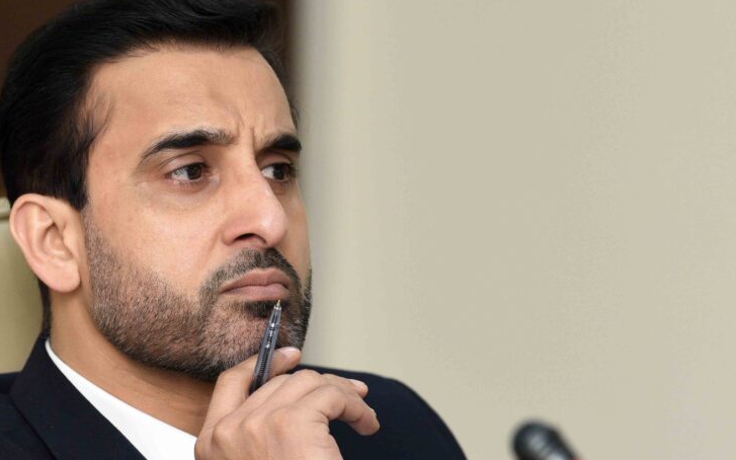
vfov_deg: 16.5
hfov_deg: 26.1
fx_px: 1584
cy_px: 318
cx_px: 290
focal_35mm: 79
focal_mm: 55
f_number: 10
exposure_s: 1/400
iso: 800
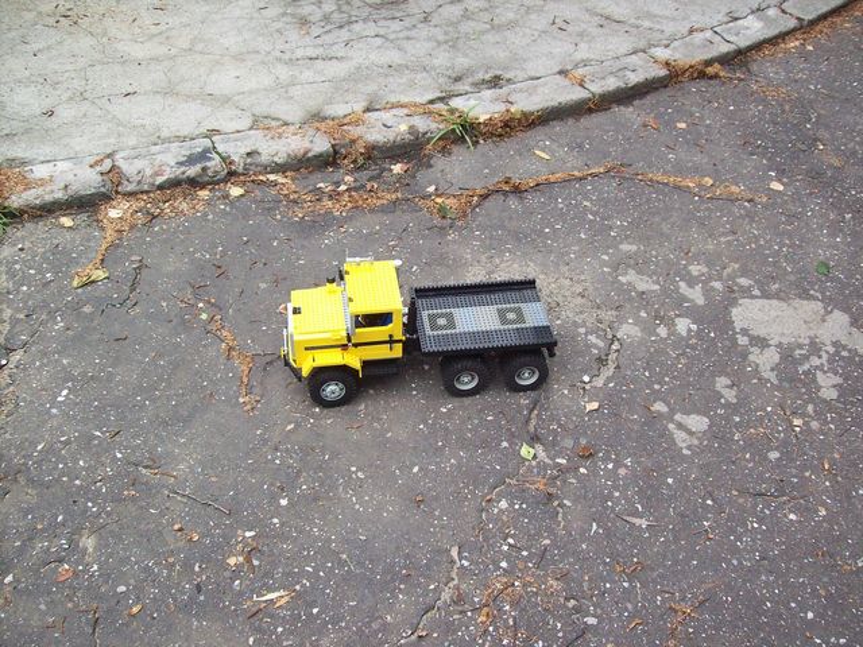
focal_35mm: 36
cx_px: 432
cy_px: 324
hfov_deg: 51.4
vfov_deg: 39.7
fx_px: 898
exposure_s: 1/270
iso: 80
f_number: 2.7
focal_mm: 6
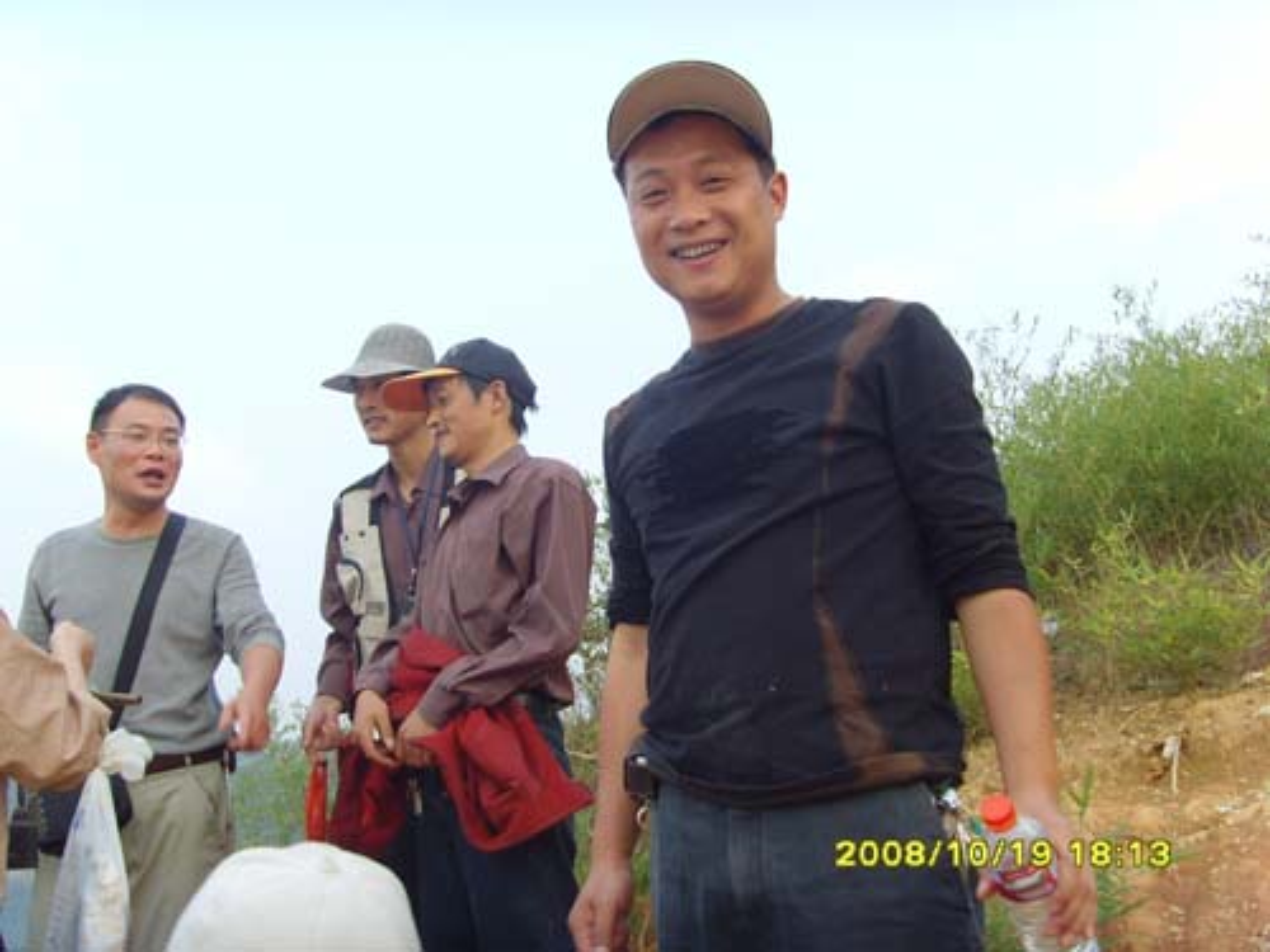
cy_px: 476
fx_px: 1431
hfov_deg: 47.9
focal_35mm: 39
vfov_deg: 36.8
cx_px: 635
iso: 80
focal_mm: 6.6
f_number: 3.5
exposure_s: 1/90
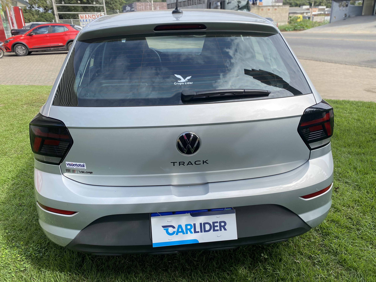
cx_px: 188
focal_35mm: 26
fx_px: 282
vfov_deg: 53.1
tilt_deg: -22.4
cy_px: 141
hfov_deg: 67.3
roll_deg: +1.7
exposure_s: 1/1193
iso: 32
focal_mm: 4.25
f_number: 1.8
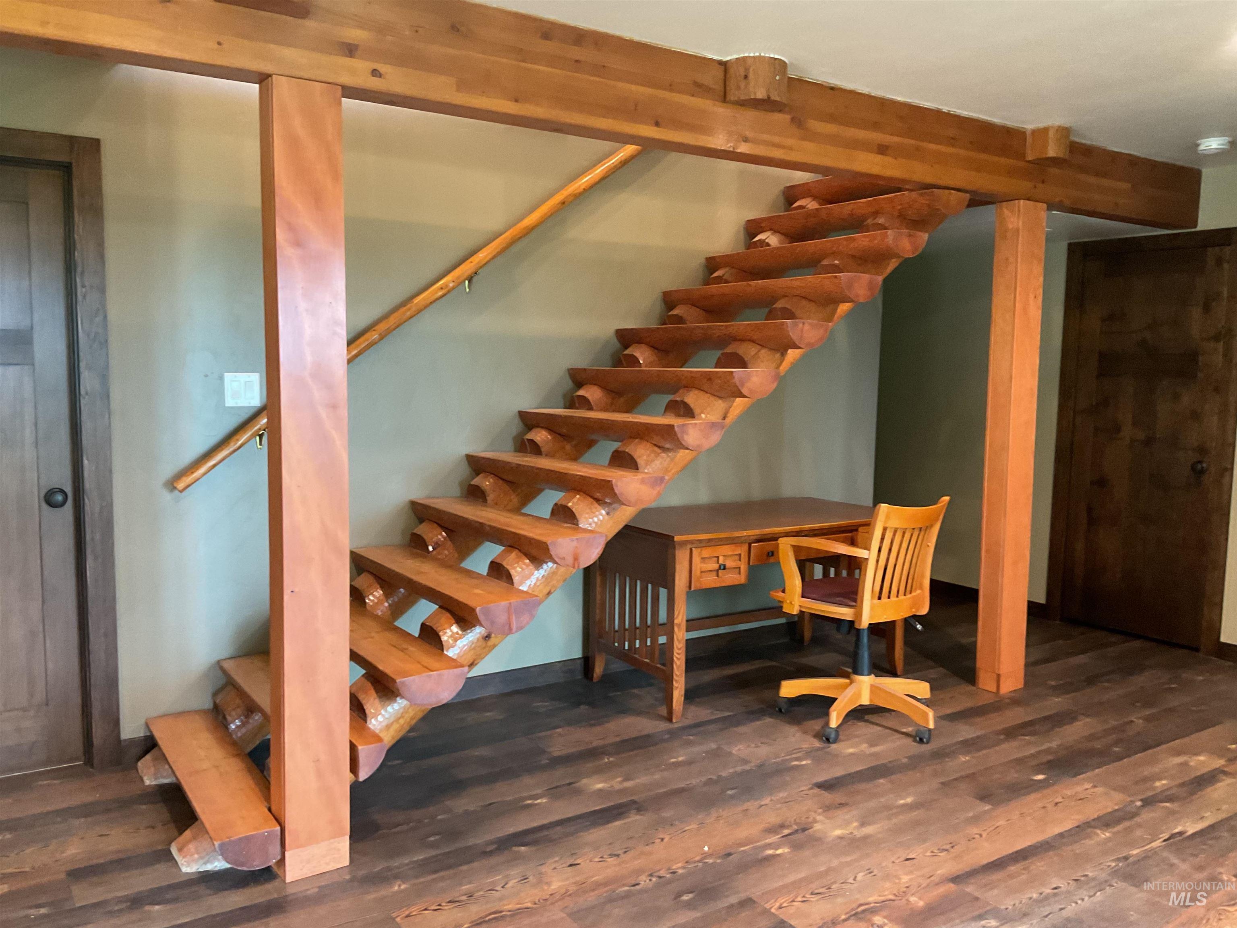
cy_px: 464
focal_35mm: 29
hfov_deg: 61.7
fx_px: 1036
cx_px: 618
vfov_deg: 48.2
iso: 250
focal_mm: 3
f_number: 1.8
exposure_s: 1/40
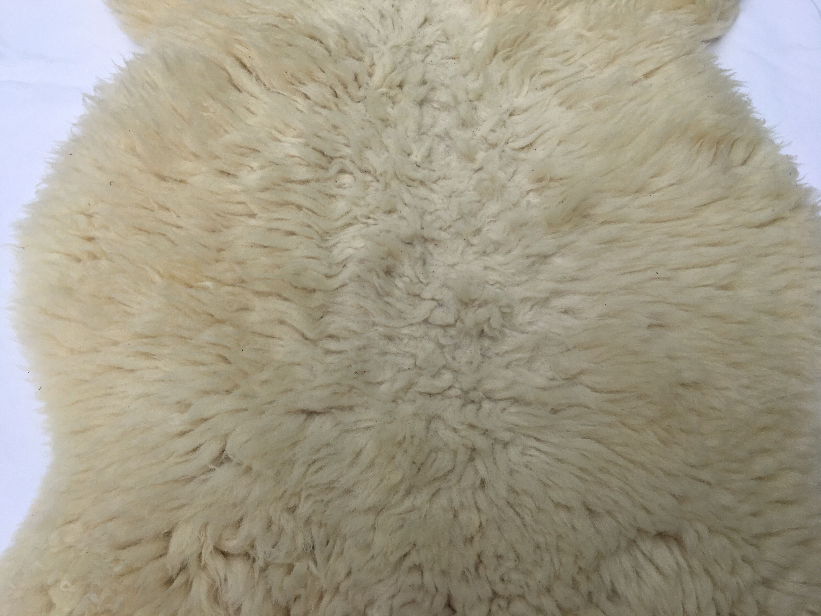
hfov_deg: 61.7
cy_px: 308
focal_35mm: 29
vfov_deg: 48.2
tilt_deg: -67.6
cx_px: 410
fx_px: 688
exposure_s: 1/827
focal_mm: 4.15
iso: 25
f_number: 2.2
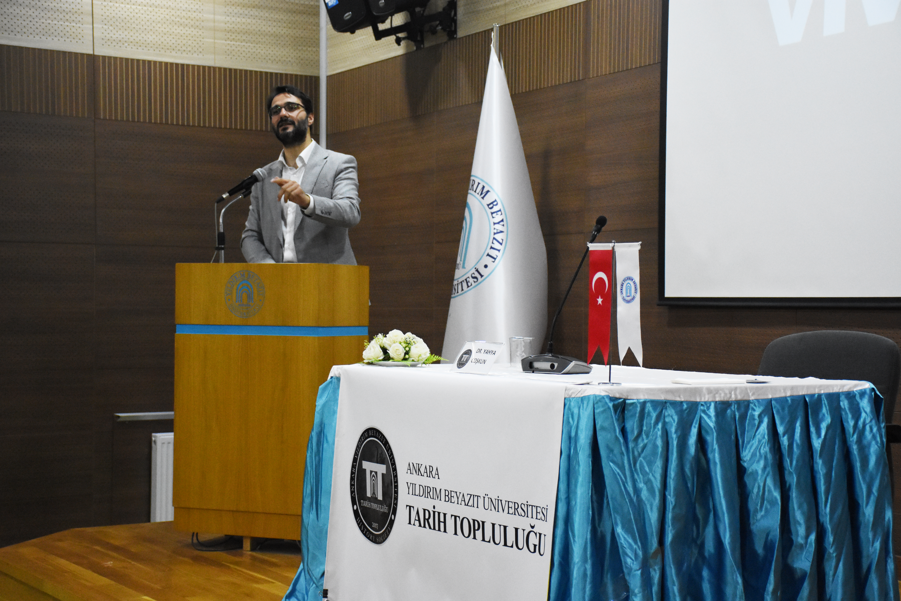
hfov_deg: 31.9
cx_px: 450
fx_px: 1577
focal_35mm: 63
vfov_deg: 21.6
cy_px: 300
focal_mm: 42
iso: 3200
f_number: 5
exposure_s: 1/100
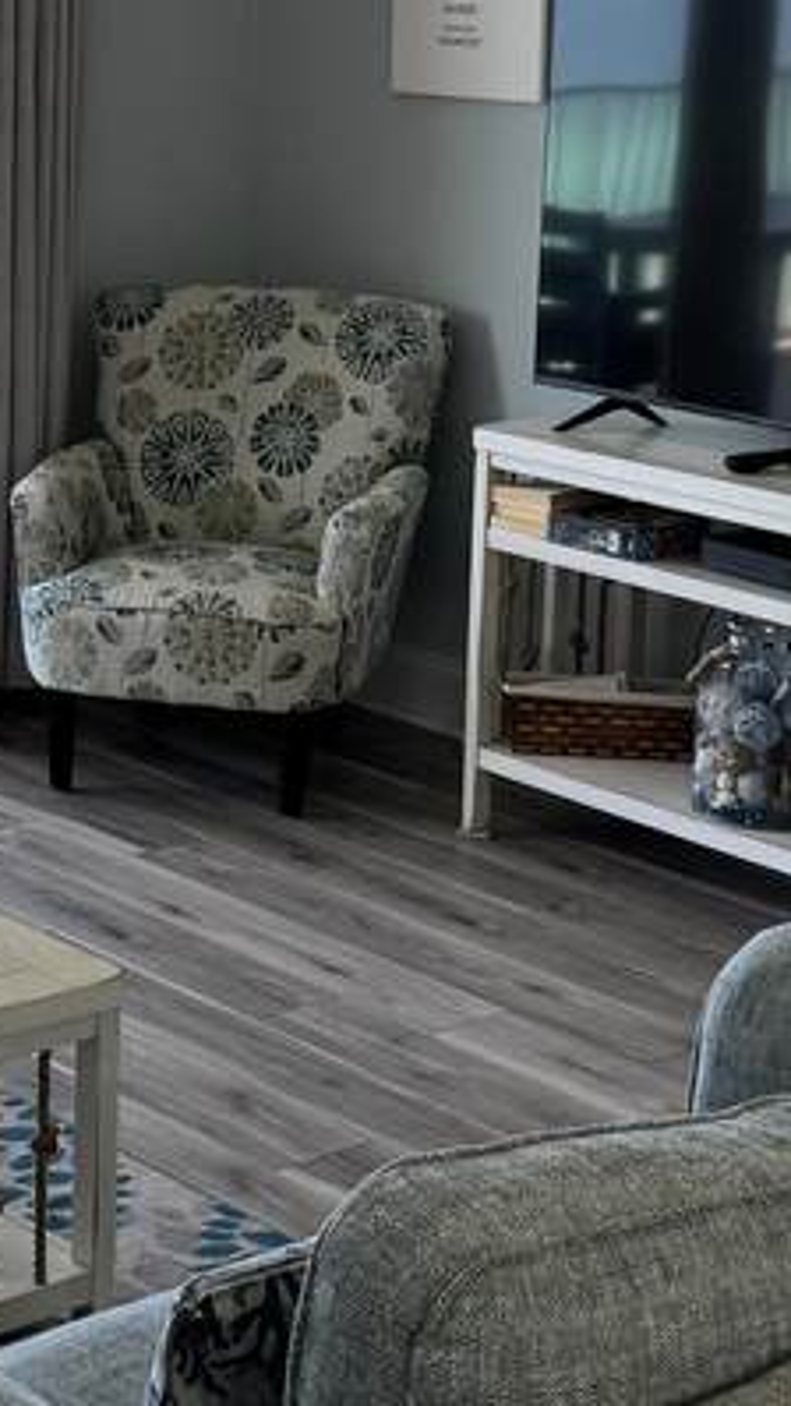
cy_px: 445
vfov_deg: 25.1
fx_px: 3131
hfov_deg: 14.3
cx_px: 145
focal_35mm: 84
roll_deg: -1.4
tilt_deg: -11.8
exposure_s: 1/120
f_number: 1.78
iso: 64
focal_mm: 6.76
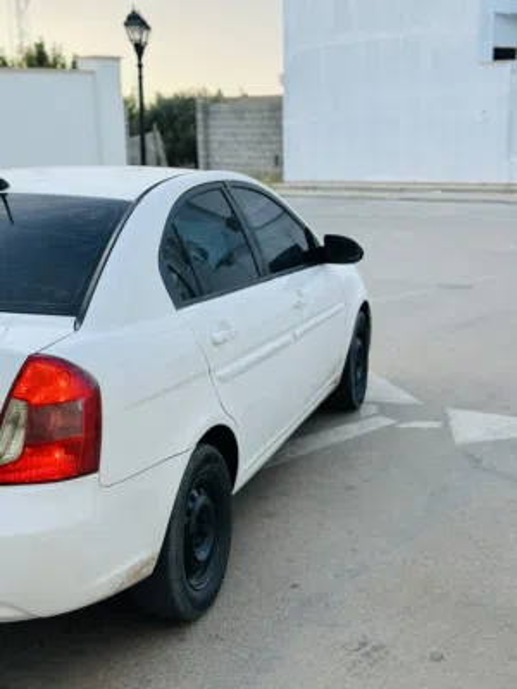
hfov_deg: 30.3
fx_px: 956
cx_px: 258
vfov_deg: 39.7
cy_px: 344
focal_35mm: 48
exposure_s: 1/240
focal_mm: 6.86
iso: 80
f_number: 1.78
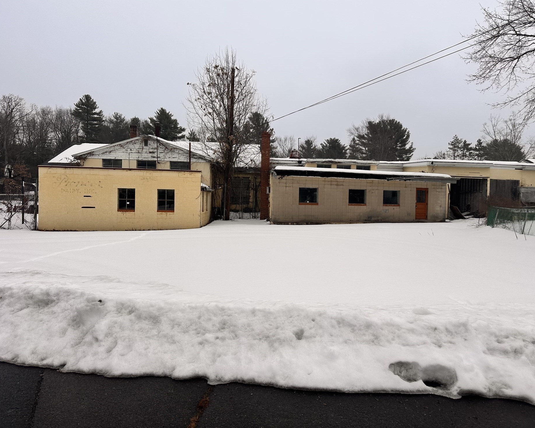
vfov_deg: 54.9
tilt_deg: +3.3
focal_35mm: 26
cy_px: 206
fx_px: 412
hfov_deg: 65.9
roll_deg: -4.0
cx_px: 294
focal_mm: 6.86
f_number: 1.78
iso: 80
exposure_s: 1/4545
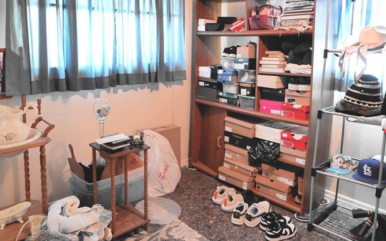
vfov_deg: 42.5
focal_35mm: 29
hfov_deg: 64.5
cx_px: 173
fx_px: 305
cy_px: 76
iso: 800
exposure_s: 1/2.5
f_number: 4
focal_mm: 9
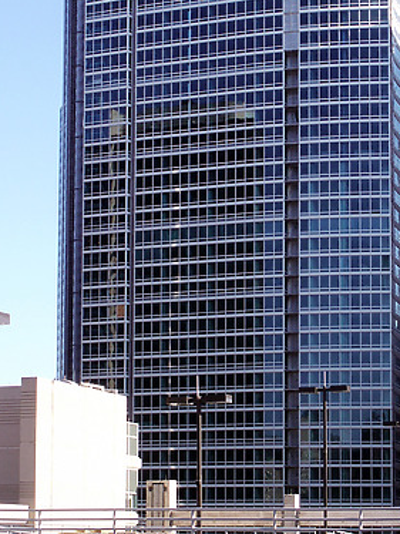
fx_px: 1233
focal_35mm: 80
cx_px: 249
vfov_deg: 24.3
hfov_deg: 18.4
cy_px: 168
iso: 64
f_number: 8
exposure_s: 1/90
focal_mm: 10.44
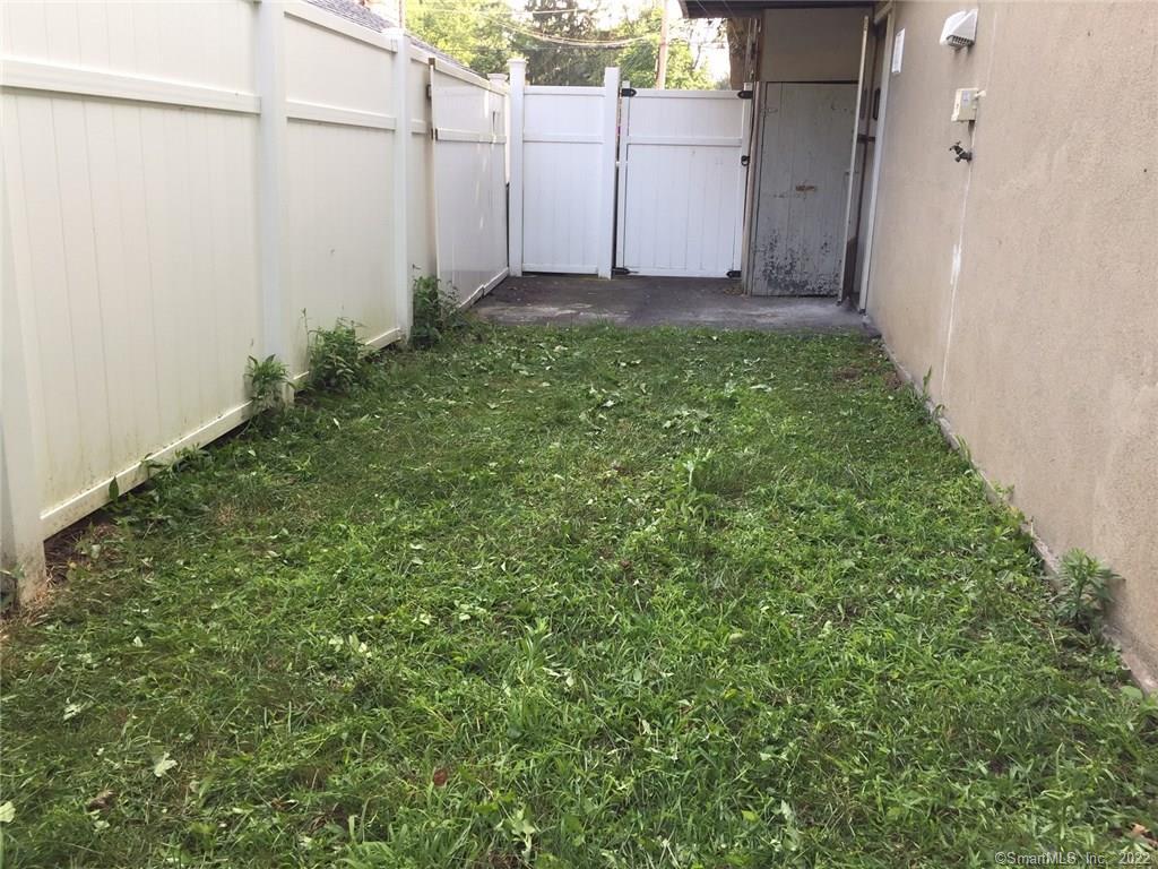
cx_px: 579
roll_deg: -2.7
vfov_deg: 48.2
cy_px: 434
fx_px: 970
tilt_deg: -14.1
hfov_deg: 61.7
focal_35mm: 29
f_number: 2.2
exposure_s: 1/120
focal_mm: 4.15
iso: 32
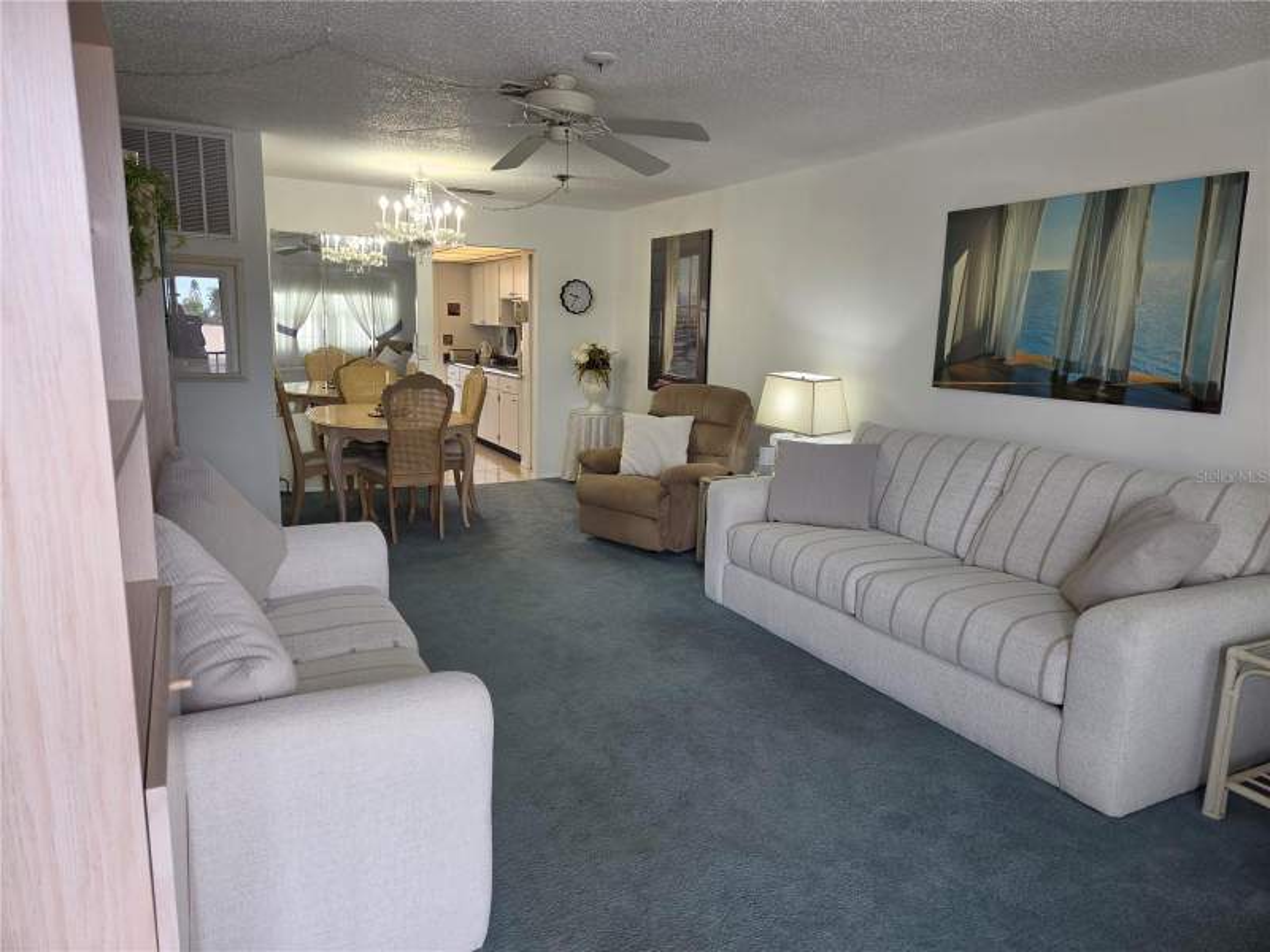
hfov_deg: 73.9
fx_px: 844
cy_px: 476
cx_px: 635
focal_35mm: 23
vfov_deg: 58.9
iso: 100
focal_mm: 5.4
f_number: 1.8
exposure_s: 1/120
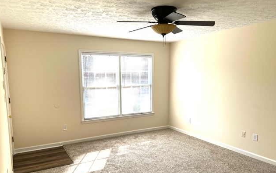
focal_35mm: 28
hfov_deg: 66.5
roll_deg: +0.8
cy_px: 101
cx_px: 138
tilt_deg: -7.1
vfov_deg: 44.4
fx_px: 211
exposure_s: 1/247
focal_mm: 5.7
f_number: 1.5
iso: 50
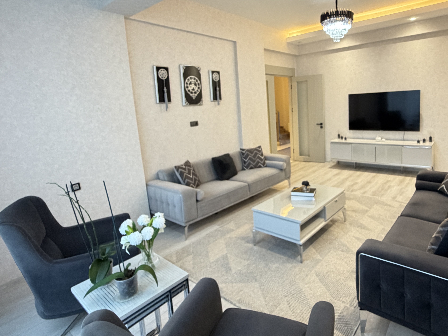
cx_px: 265
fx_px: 272
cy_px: 137
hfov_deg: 78.2
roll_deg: +3.8
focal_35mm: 21
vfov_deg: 63.0
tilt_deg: -6.8
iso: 400
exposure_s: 1/50
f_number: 2.2
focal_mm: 2.22
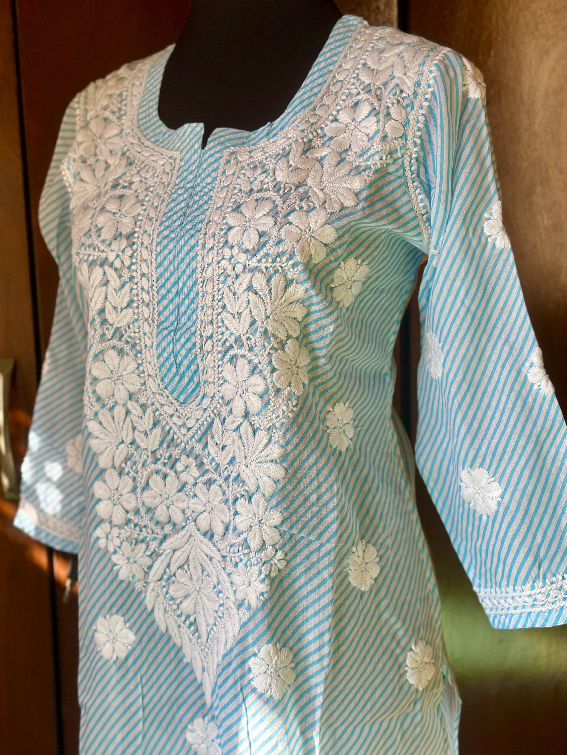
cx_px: 284
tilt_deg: -7.7
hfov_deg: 30.3
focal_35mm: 48
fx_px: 1048
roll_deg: -0.1
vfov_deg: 39.7
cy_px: 378
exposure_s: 1/444
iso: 80
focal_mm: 6.86
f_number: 1.78
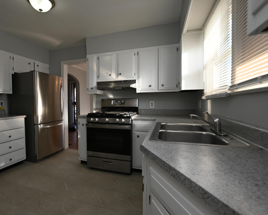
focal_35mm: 17
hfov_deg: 89.0
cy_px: 107
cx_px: 114
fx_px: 135
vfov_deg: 77.0
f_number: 7.1
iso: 400
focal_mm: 10
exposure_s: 1/200
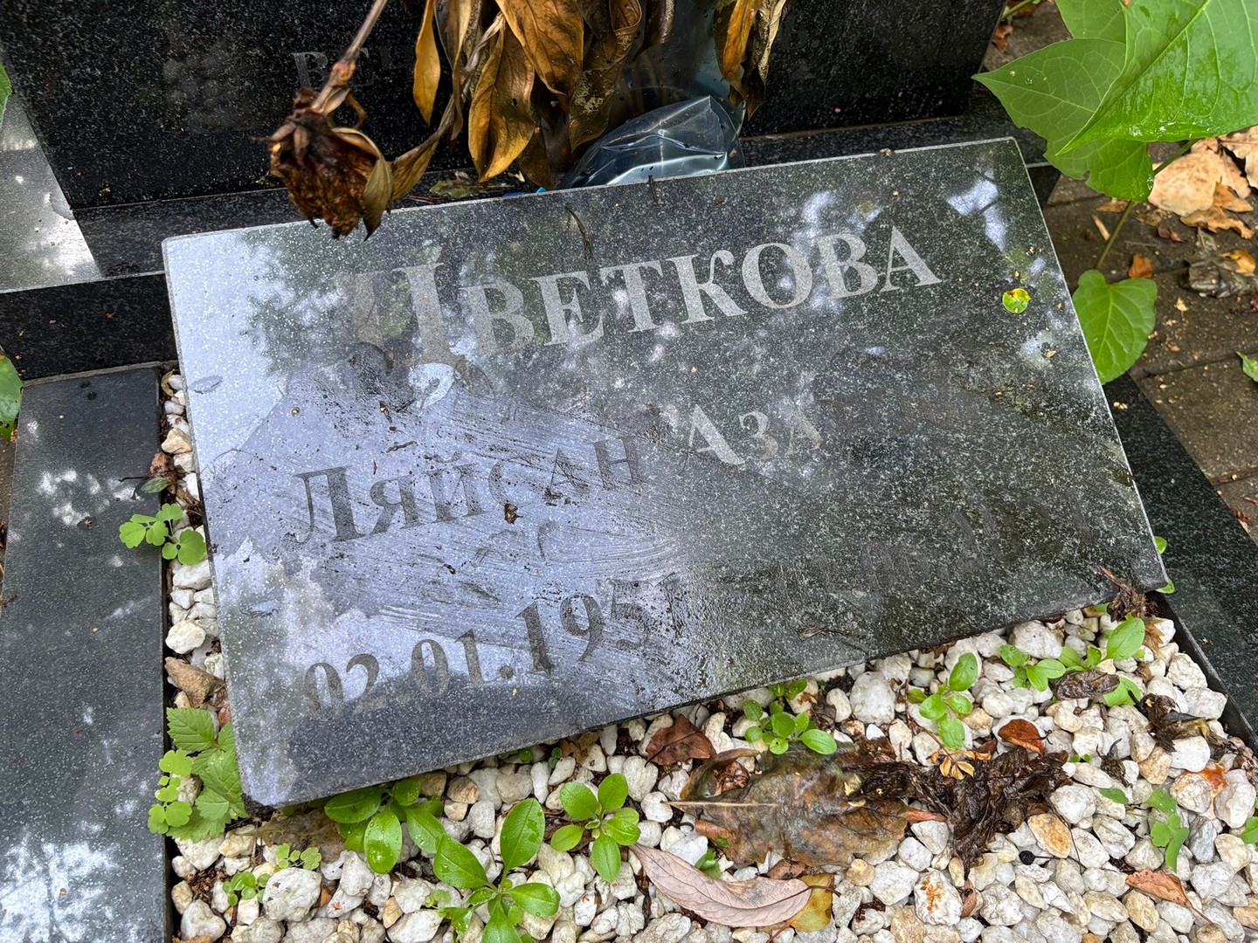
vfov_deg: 53.1
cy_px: 472
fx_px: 945
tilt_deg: -54.7
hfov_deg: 67.3
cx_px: 629
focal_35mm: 26
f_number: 1.6
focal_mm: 5.96
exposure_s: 1/121
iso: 125
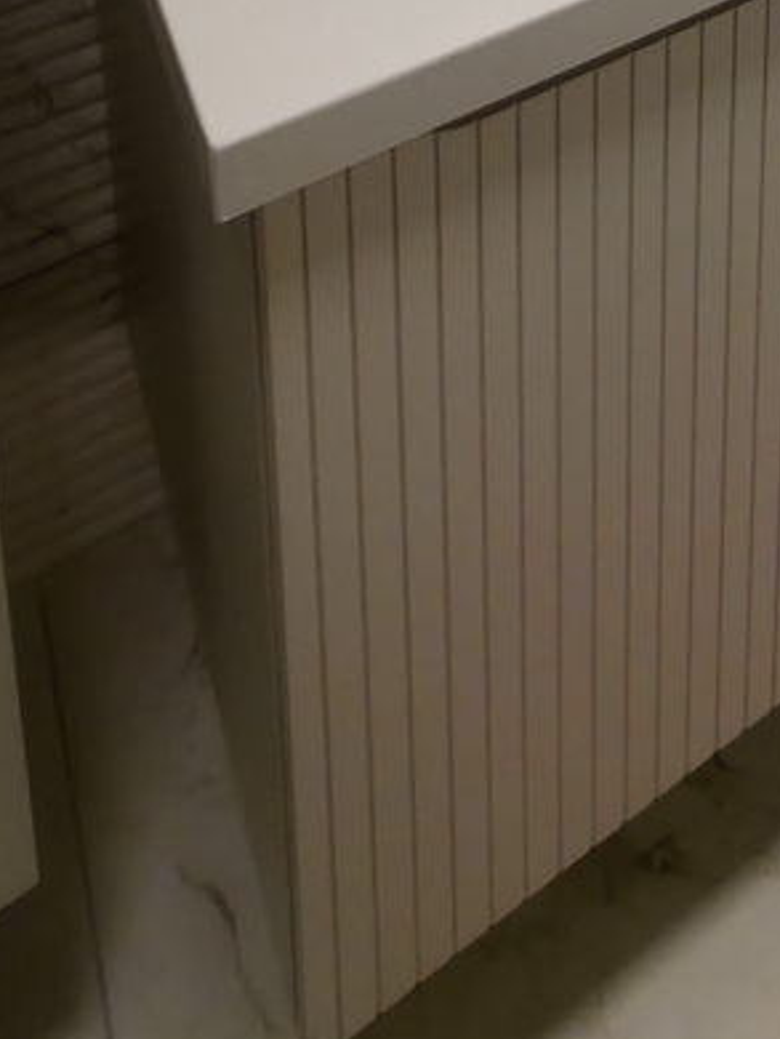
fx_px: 1441
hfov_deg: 25.6
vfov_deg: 23.9
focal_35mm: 48
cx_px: 1044
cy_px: -733
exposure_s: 1/60
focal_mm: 2.2
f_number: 1.9
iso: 80
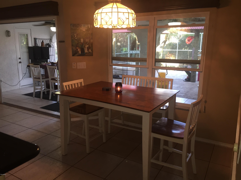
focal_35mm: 29
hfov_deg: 61.7
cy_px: 90
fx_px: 202
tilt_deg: -12.8
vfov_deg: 48.2
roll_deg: -0.5
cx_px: 120
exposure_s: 1/30
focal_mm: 4.15
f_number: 2.2
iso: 80
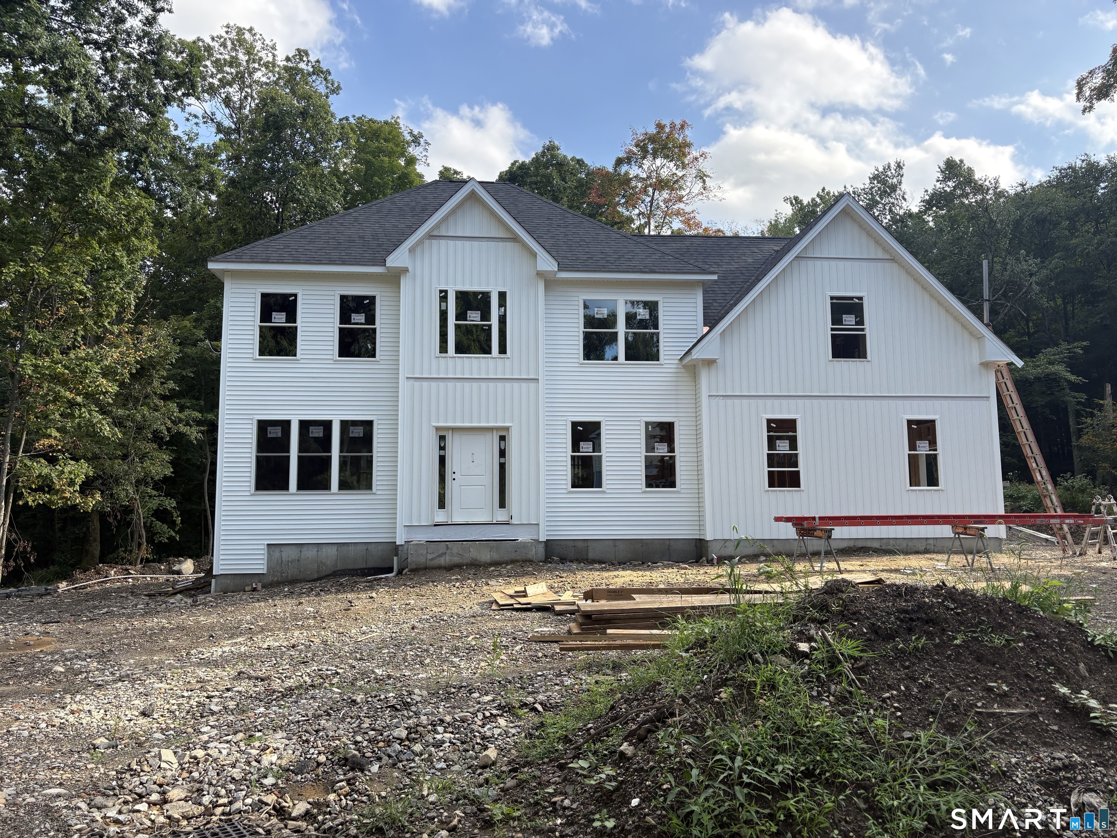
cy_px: 419
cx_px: 558
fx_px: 839
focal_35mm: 26
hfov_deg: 67.3
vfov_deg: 53.1
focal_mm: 5.96
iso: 50
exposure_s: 1/1081
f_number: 1.6
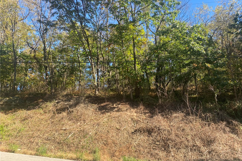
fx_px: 188
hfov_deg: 65.5
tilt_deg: +20.1
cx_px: 125
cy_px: 71
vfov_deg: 46.3
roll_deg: +5.0
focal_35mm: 28
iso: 32
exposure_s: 1/623
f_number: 1.8
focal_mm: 4.25
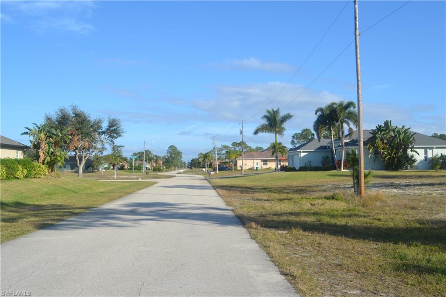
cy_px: 148
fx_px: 409
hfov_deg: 57.2
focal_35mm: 33
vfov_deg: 39.9
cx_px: 223
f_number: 7.1
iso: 100
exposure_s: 1/200
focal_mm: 22
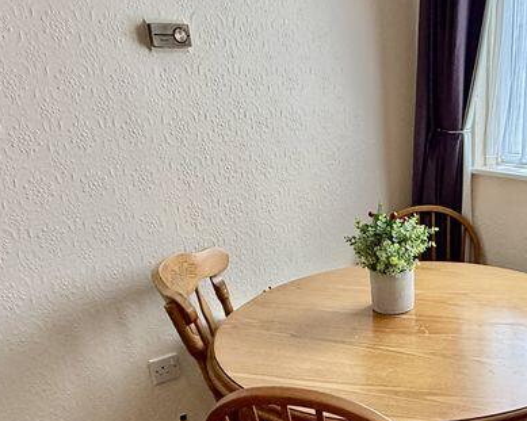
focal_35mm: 36
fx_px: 561
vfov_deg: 40.1
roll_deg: +1.3
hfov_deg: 47.6
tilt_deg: -22.0
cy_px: 311
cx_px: 419
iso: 250
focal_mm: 2.22
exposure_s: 1/99
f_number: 2.2
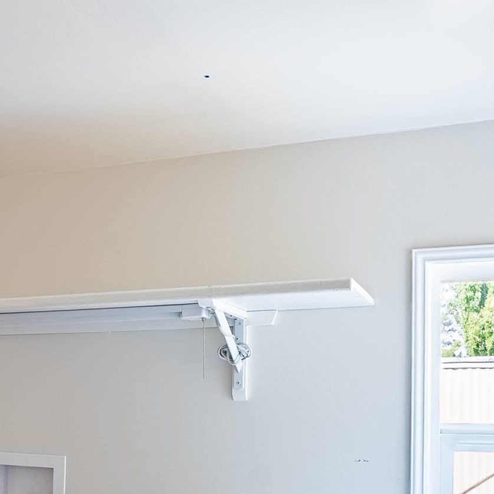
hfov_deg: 31.8
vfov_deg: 32.8
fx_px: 807
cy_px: 417
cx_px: 18
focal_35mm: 50
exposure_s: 1/1000
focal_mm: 16
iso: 400
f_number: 8
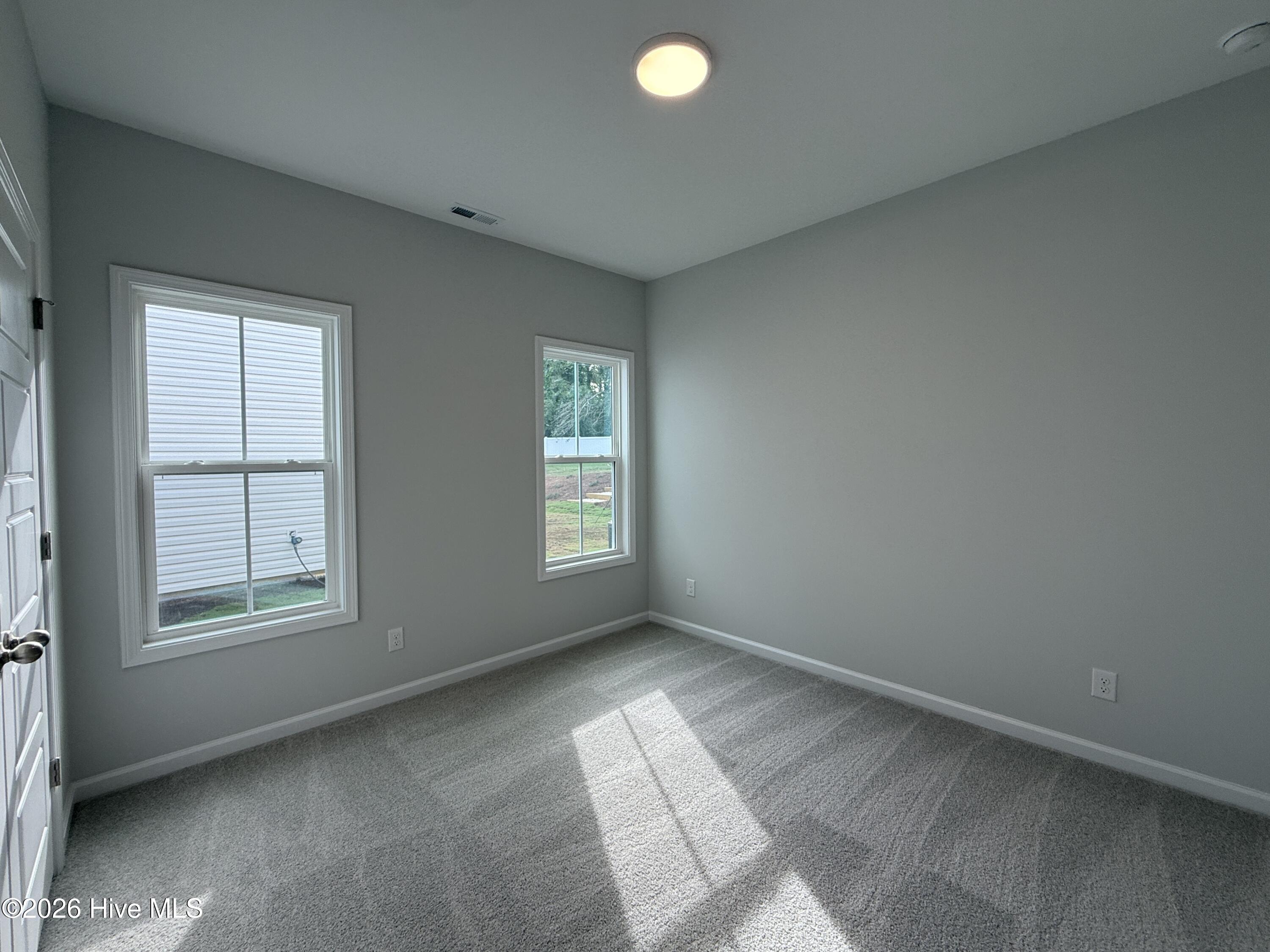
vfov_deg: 85.7
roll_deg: -1.8
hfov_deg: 102.1
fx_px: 514
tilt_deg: -0.9
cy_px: 476
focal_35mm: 14
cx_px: 635
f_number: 2.2
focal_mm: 2.22
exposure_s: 1/120
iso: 50
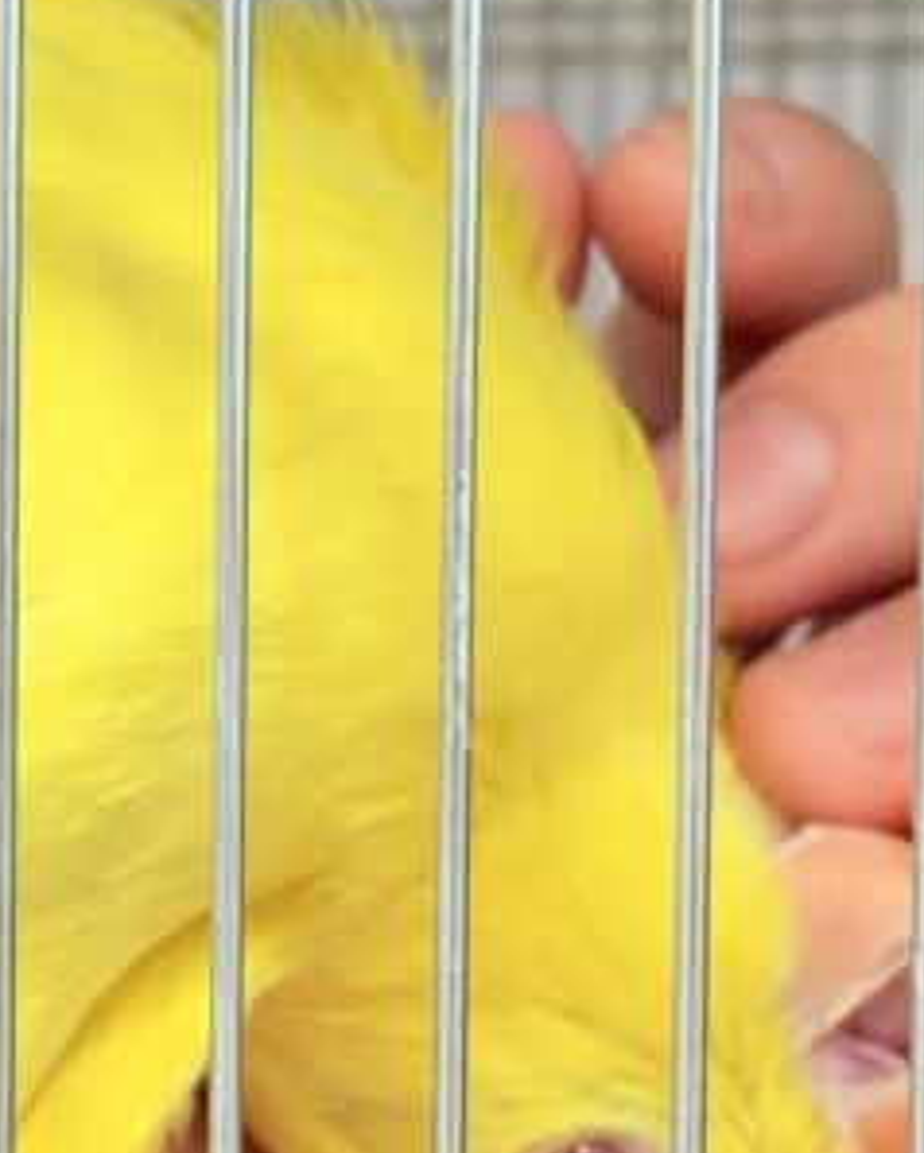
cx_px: 35
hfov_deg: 7.5
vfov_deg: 9.4
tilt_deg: -2.7
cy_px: 1037
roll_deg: +0.1
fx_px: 7000
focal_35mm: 205
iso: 100
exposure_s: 1/50
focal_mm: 5.96
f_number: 1.6
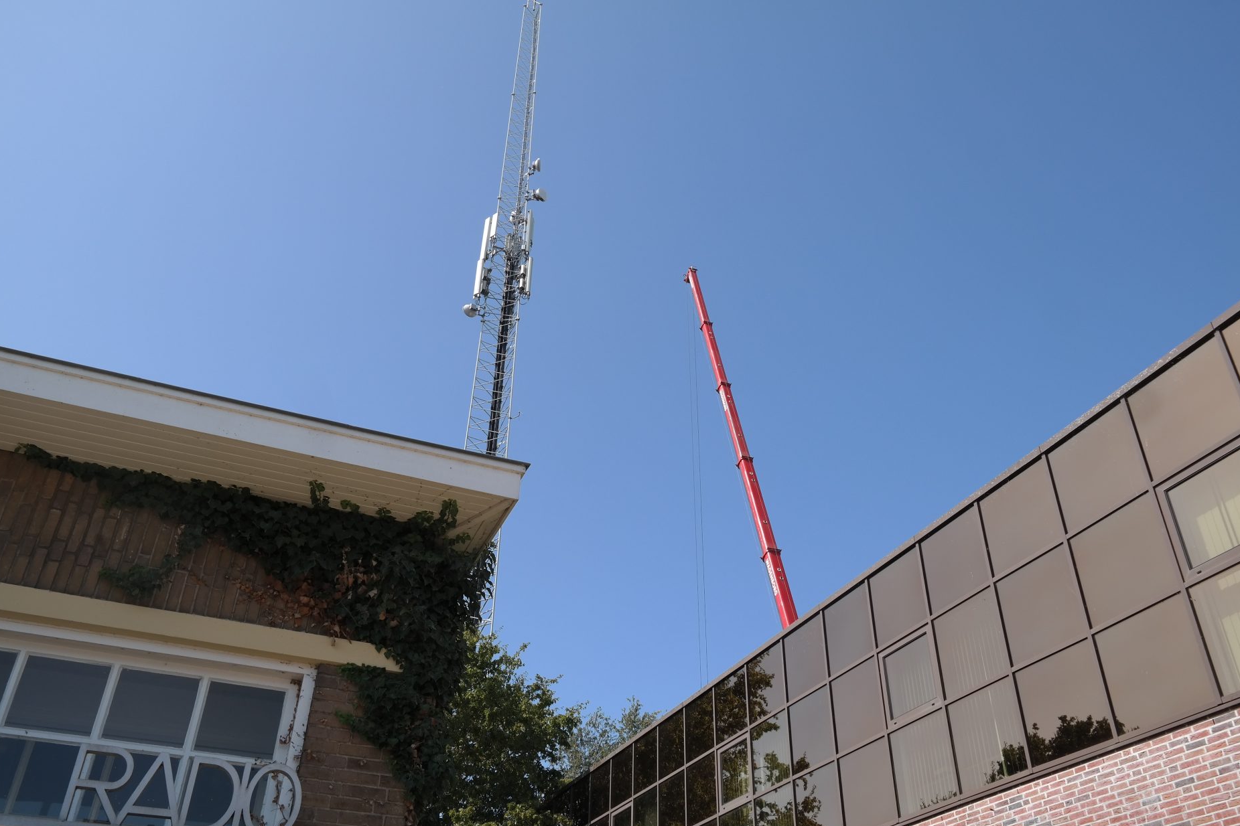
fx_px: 964
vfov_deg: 46.4
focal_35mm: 28
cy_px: 428
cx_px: 626
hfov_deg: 65.5
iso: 100
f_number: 7.1
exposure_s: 1/320
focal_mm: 18
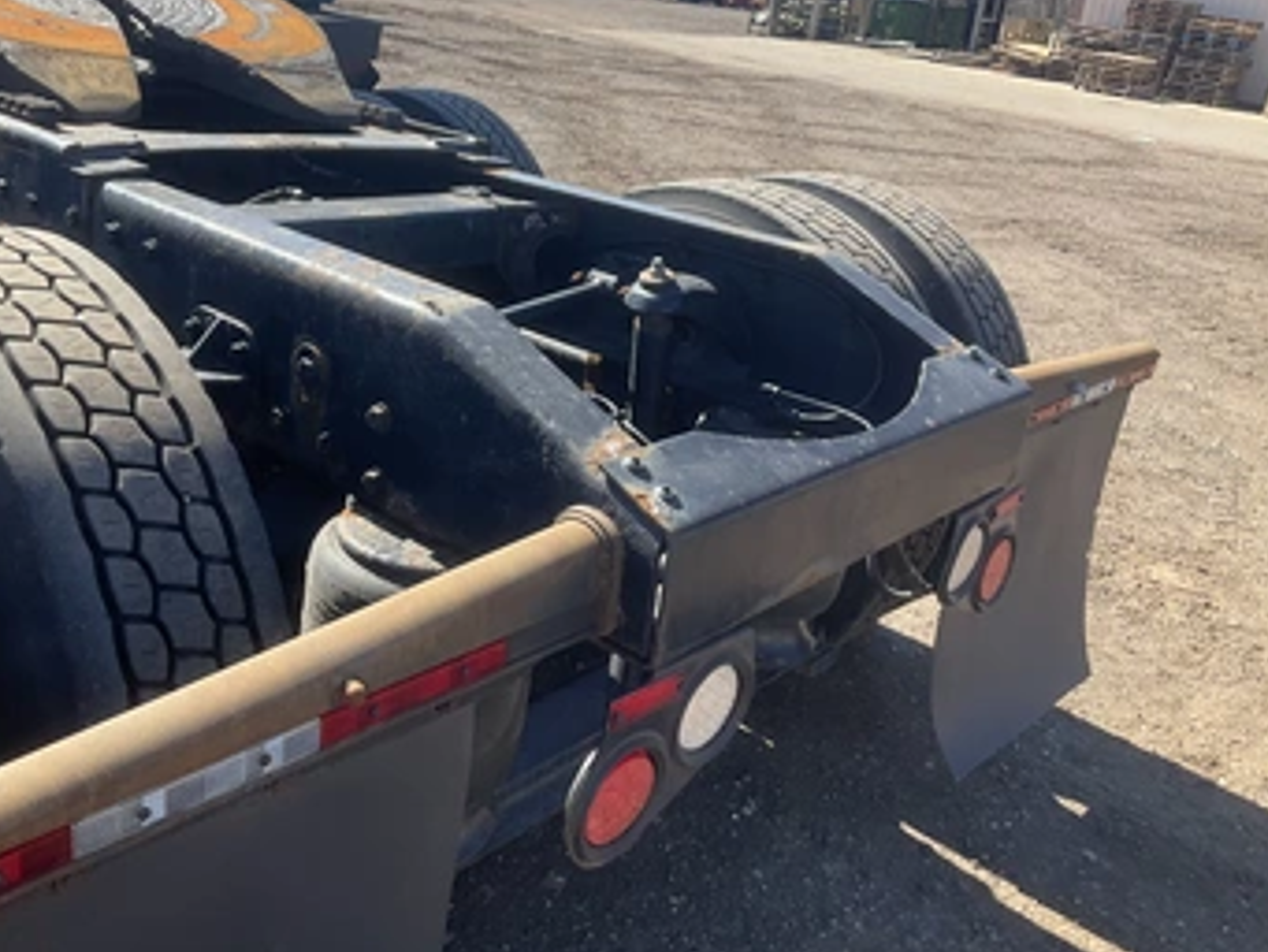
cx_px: 573
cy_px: 398
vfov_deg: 41.7
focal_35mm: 34
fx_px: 1246
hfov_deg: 53.9
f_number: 1.8
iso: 25
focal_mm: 3
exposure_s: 1/478
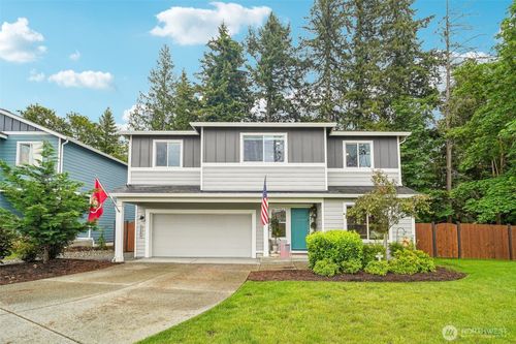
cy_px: 172
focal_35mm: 16
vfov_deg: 73.7
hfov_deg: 96.8
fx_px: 229
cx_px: 258
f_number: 8
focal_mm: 16
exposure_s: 1/800
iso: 1600
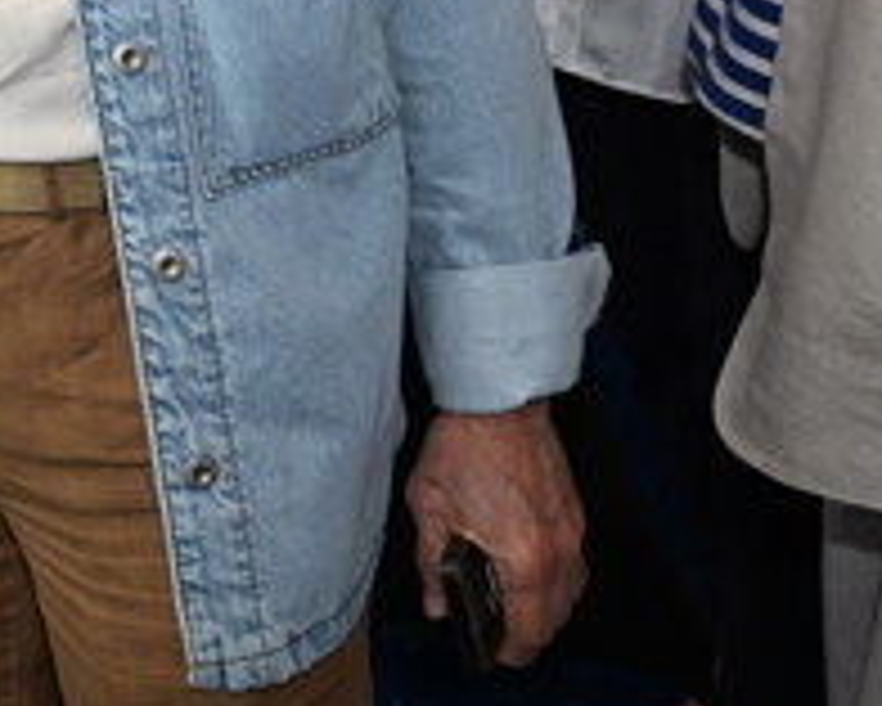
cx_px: -400
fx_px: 2324
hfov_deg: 19.1
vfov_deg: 16.3
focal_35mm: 89
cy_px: -216
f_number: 4.5
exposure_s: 1/60
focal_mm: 27
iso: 3200
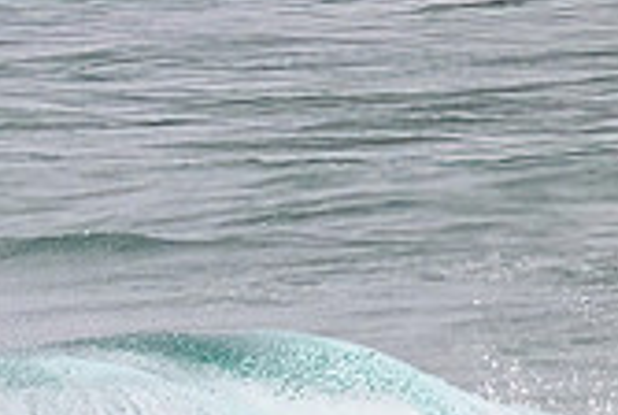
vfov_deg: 0.4
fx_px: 65074
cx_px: -590
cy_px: 502
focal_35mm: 3784
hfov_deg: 0.5
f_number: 11
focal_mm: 800
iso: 900
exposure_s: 1/2000
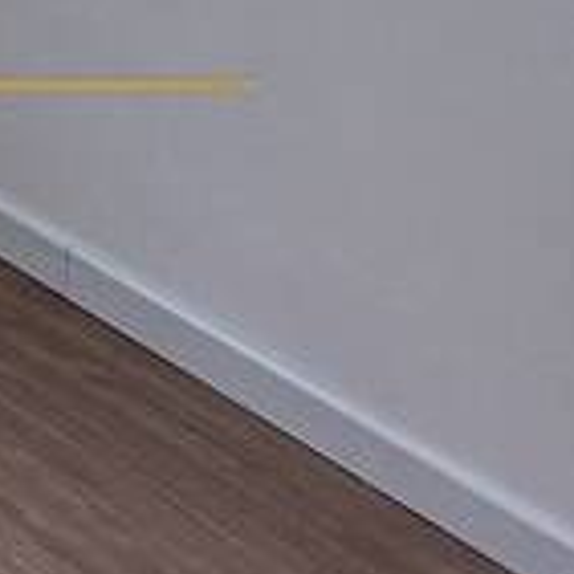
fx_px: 2195
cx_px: -505
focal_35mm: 117
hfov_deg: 13.2
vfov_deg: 13.1
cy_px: -550
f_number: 2.2
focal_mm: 1.74
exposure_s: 1/120
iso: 64
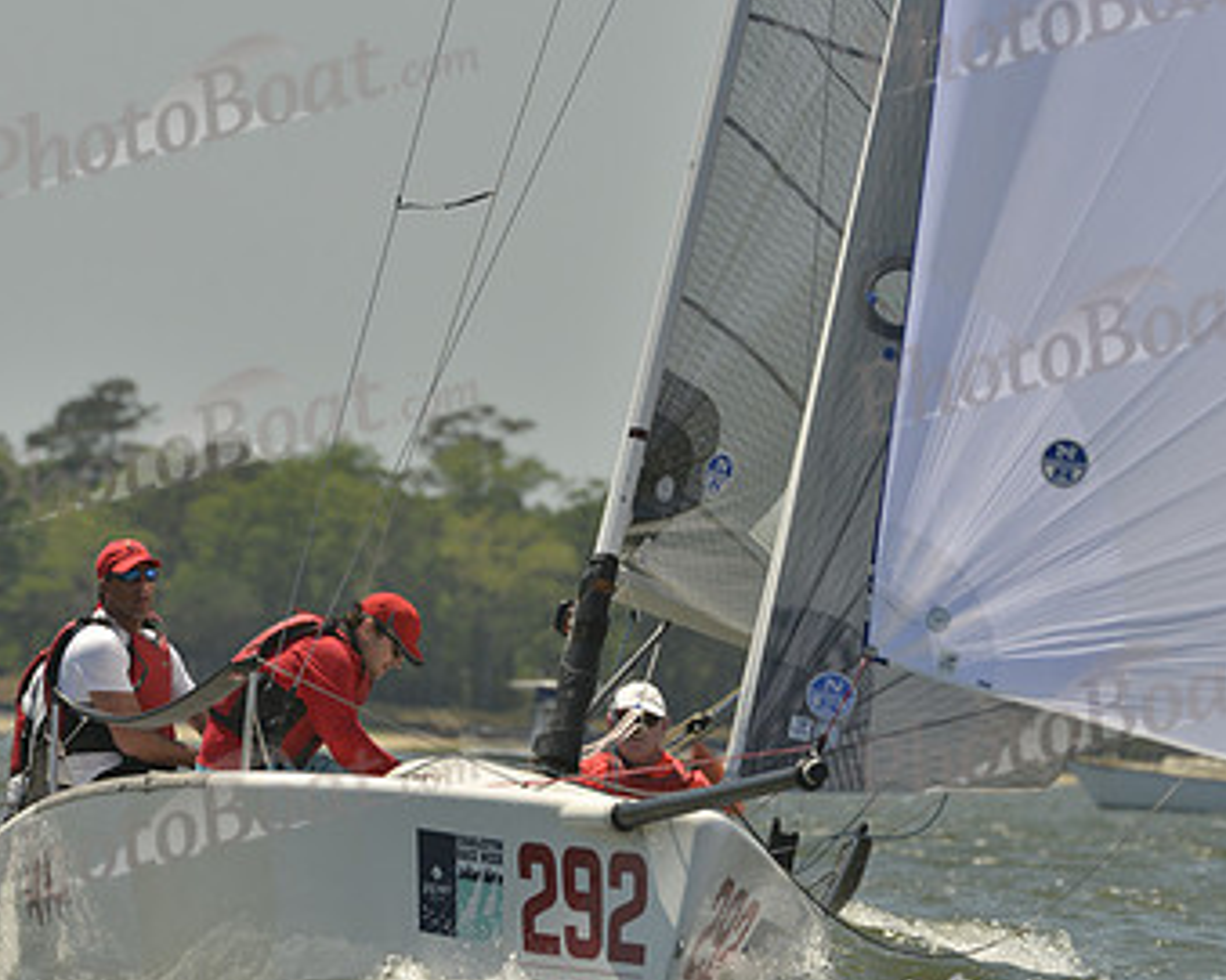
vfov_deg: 2.7
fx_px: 21003
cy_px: 580
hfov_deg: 3.3
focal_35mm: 579
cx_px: 669
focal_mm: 360
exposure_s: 1/1250
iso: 280
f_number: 10
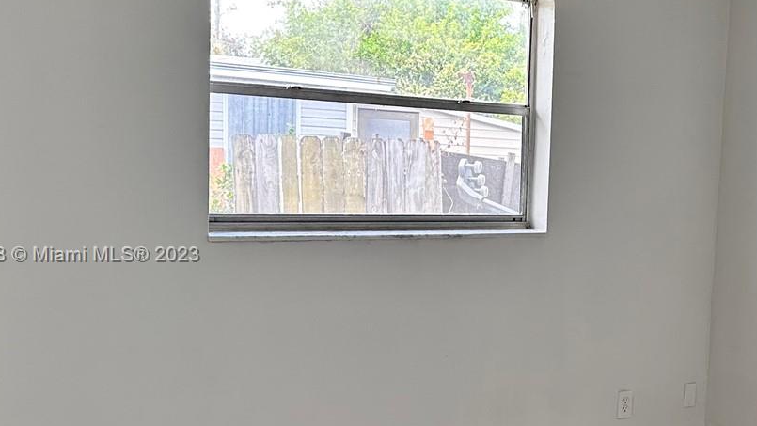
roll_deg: -2.3
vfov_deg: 23.0
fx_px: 1044
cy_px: 256
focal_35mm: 52
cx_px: 651
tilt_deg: -7.1
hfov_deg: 37.8
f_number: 1.78
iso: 100
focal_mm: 6.86
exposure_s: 1/147
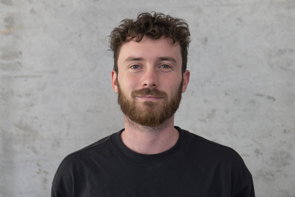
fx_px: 533
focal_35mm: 65
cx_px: 148
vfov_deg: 20.9
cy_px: 98
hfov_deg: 30.9
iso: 1250
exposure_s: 1/200
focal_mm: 65
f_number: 5.6
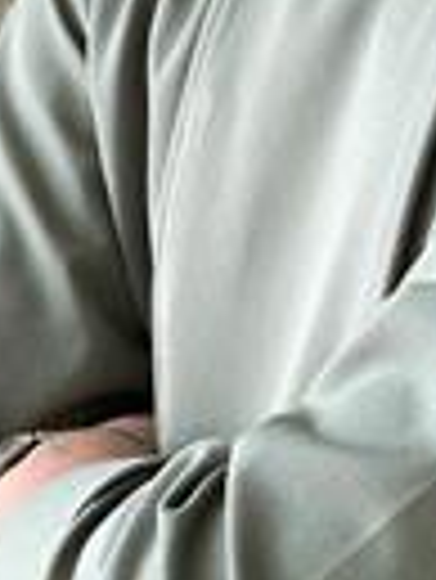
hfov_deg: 8.8
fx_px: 2783
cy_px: 223
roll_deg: -0.6
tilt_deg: -5.2
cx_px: 553
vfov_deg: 11.9
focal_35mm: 166
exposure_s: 1/121
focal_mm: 6
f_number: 2
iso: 125
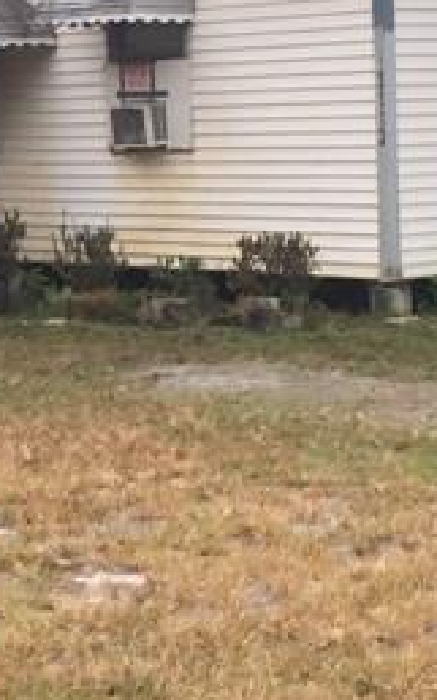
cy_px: 274
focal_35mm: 122
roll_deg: +1.2
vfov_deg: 17.1
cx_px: 136
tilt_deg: -0.9
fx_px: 2327
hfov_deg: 10.7
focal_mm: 4.15
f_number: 2.2
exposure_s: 1/520
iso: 32
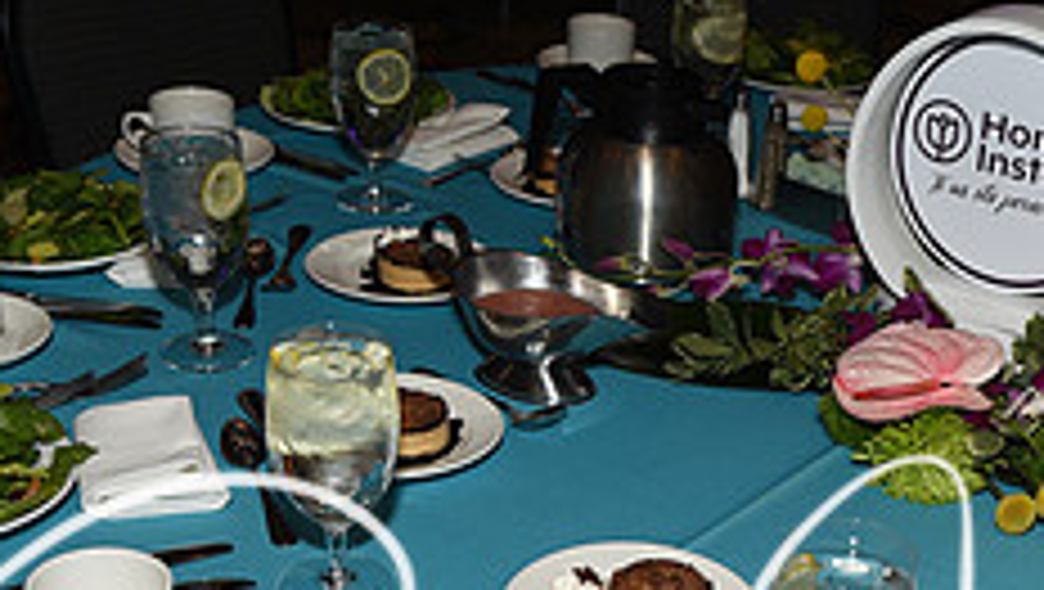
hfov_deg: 29.8
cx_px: 918
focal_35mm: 68
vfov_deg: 17.4
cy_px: 597
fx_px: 1884
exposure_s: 1/60
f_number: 4
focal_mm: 26
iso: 100
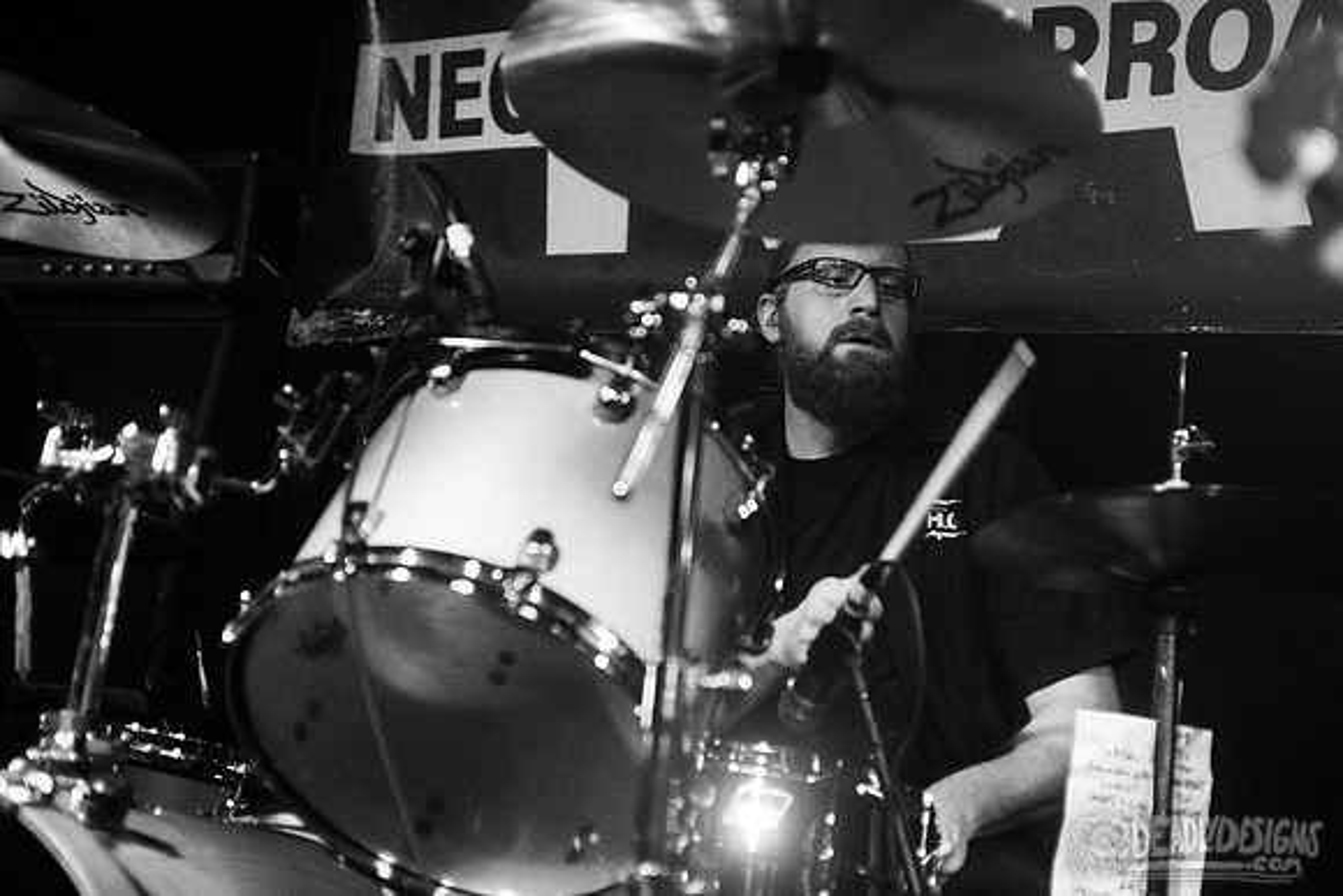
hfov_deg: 28.8
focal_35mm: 70
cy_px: 448
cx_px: 672
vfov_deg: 19.5
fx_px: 2612
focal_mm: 70
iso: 3200
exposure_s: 1/100
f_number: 3.2
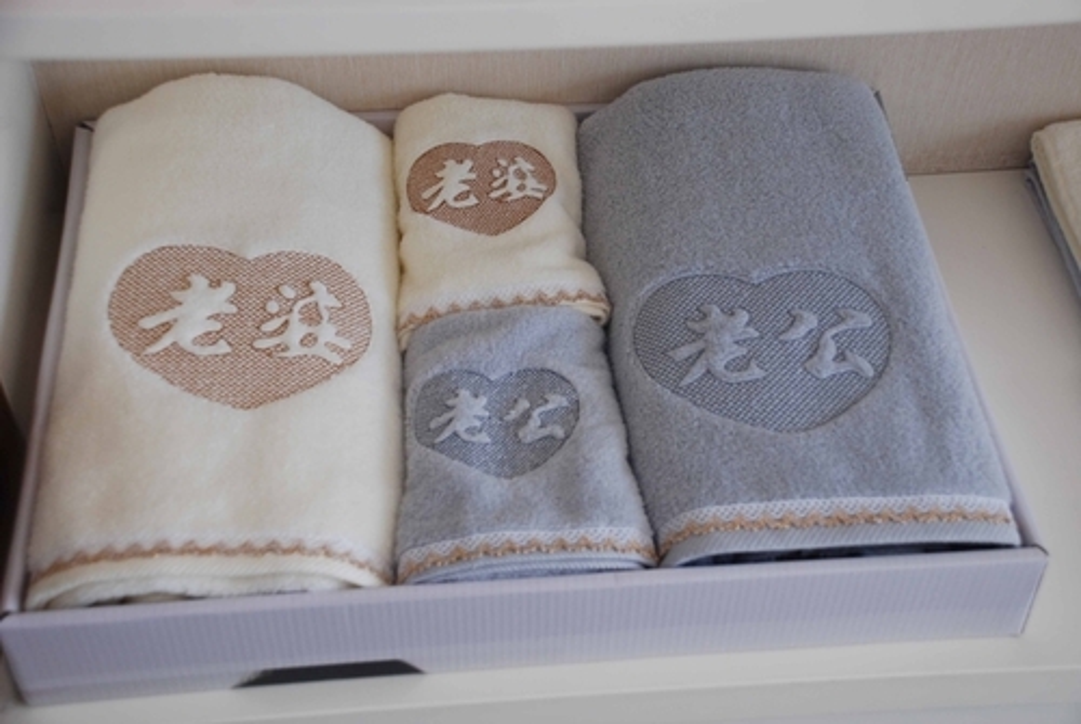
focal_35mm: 52
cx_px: 540
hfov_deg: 37.8
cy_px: 362
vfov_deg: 25.8
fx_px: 1579
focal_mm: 35
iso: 320
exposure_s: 1/30
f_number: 4.5
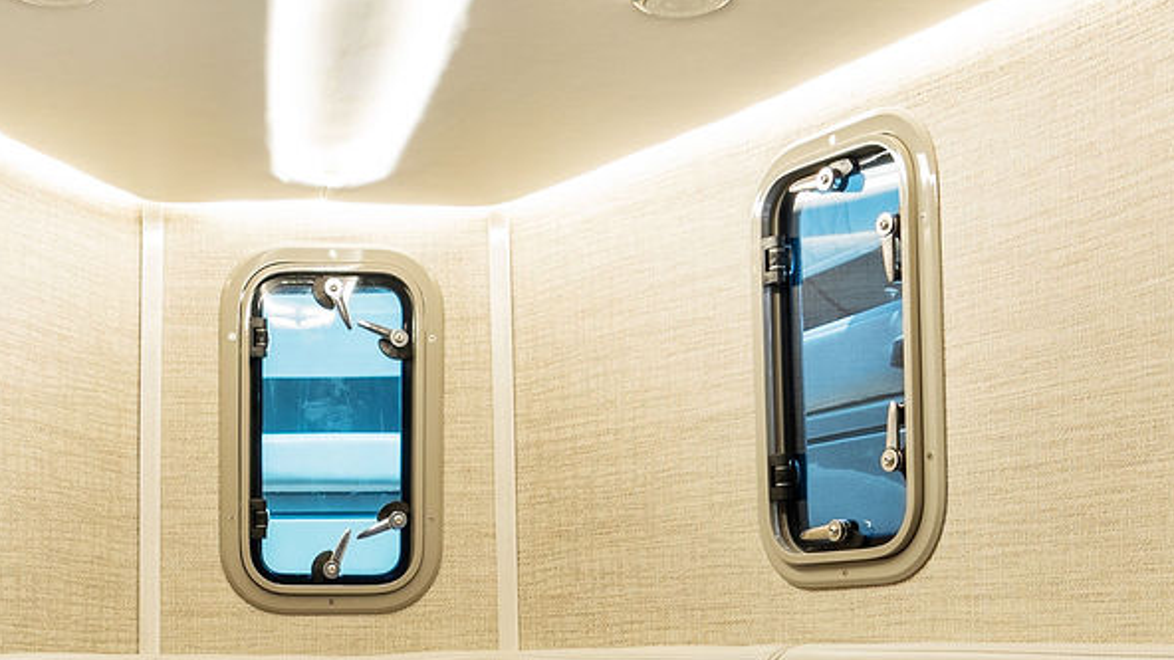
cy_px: 1079
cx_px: 343
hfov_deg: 35.5
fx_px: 1806
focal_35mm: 58
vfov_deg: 17.8
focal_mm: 16
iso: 200
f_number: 4.5
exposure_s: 1/8
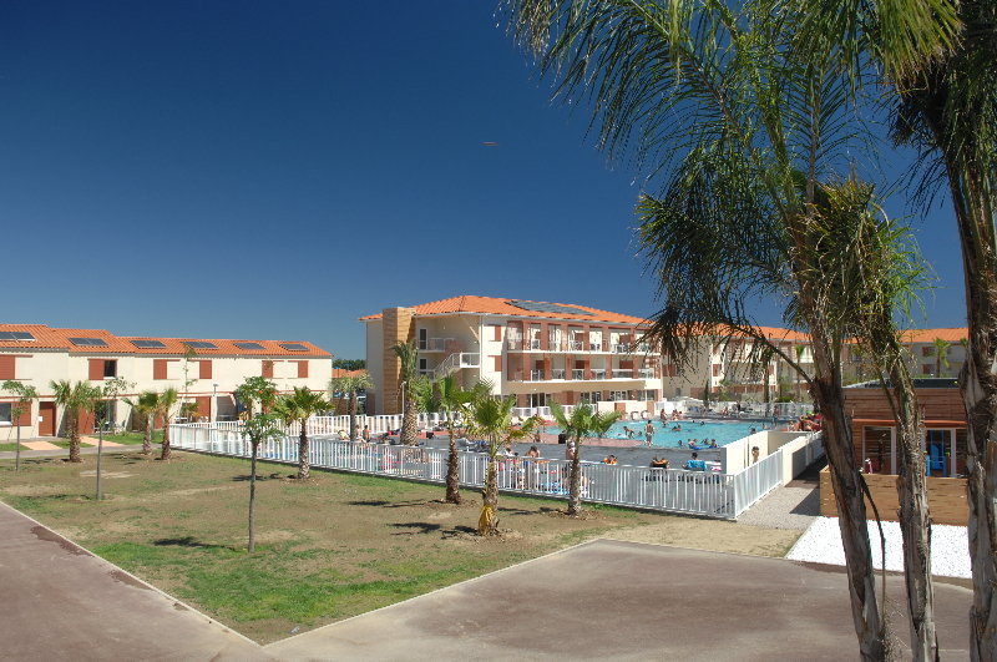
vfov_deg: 47.8
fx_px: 747
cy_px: 331
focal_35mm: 27
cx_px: 498
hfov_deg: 67.5
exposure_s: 1/125
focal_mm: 18
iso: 100
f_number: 5
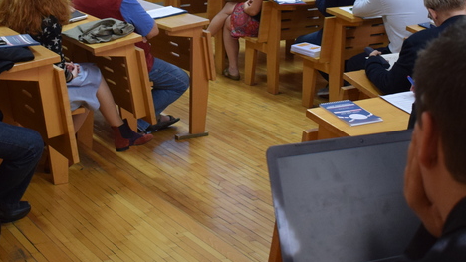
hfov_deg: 29.1
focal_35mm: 72
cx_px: 155
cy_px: -14
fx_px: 891
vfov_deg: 16.3
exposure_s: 1/60
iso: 1000
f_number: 3.8
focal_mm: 21
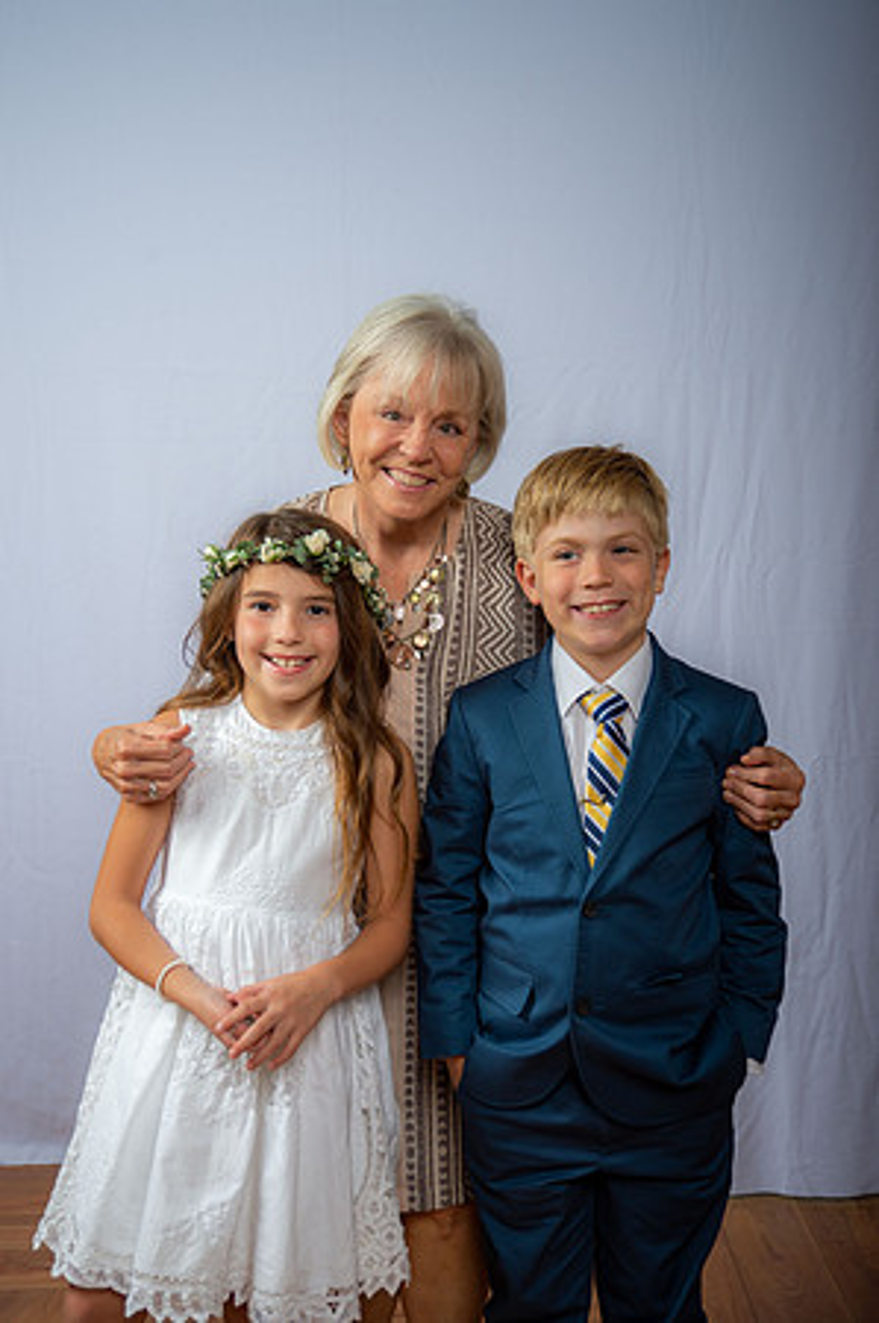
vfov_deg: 38.2
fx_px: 1909
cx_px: 440
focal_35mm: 52
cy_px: 662
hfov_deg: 25.9
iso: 250
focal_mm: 52
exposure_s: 1/200
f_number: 5.6
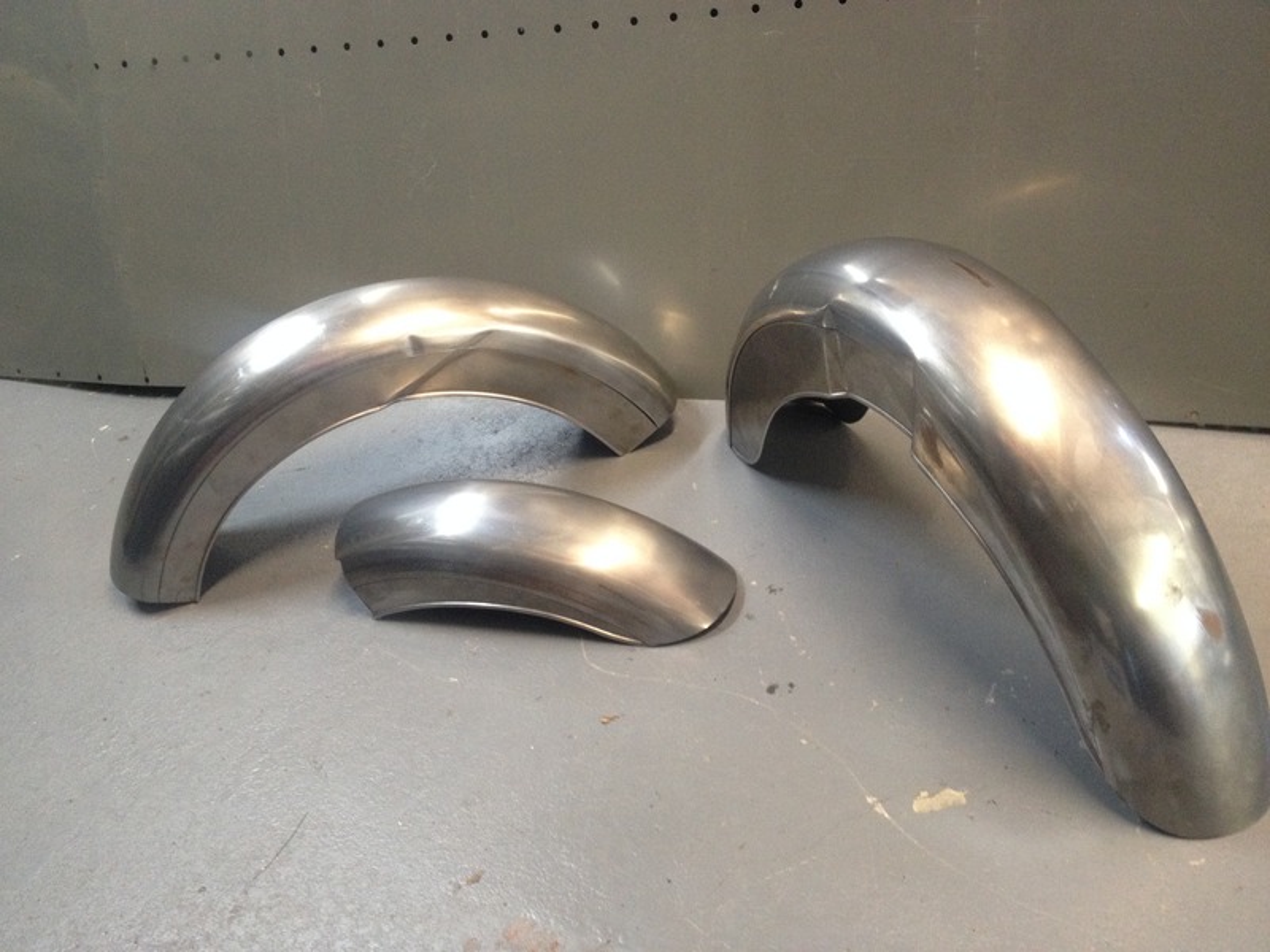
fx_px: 1284
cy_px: 476
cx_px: 635
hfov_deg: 52.6
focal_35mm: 35
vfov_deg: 40.7
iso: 200
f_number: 2.4
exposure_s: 1/20
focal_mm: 4.28
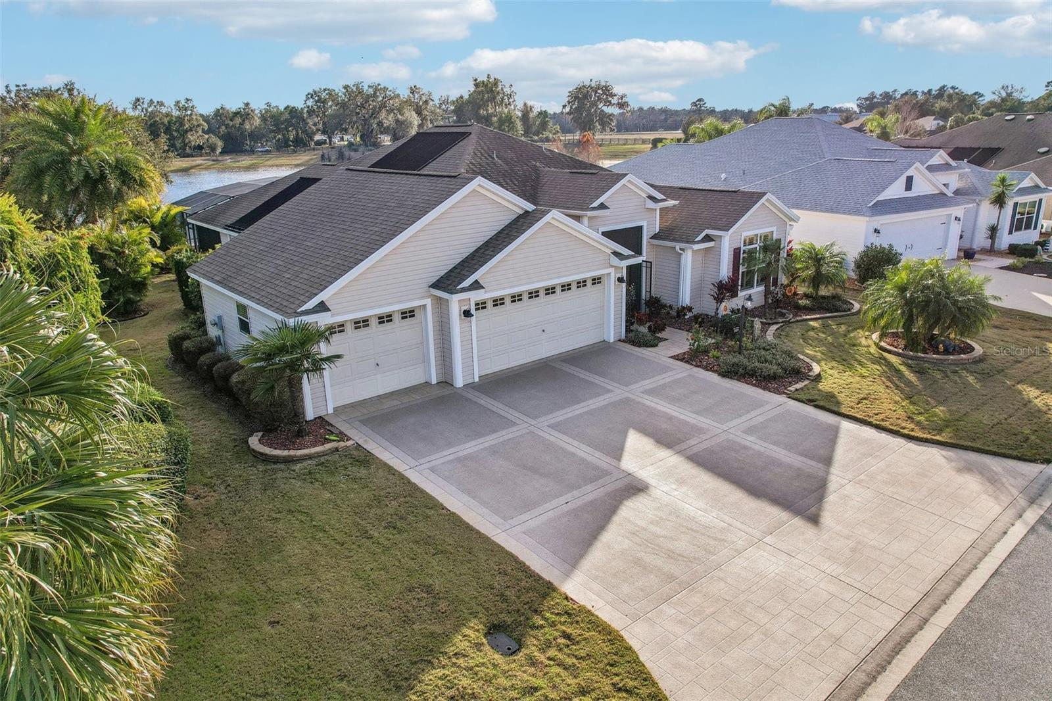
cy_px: 350
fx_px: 643
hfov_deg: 78.6
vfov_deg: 57.2
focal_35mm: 22
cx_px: 526
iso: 100
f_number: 2.8
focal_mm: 8.4
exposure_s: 1/1600
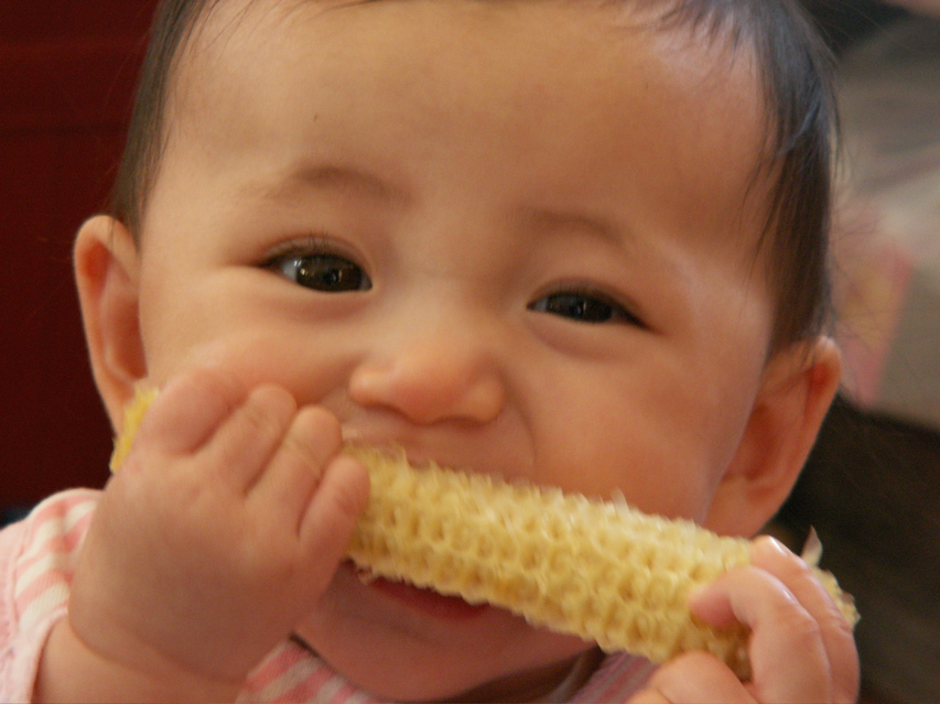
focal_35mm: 203
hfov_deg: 9.8
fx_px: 5510
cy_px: 352
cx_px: 470
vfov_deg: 7.3
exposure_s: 1/25
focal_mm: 33.3
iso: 160
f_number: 4
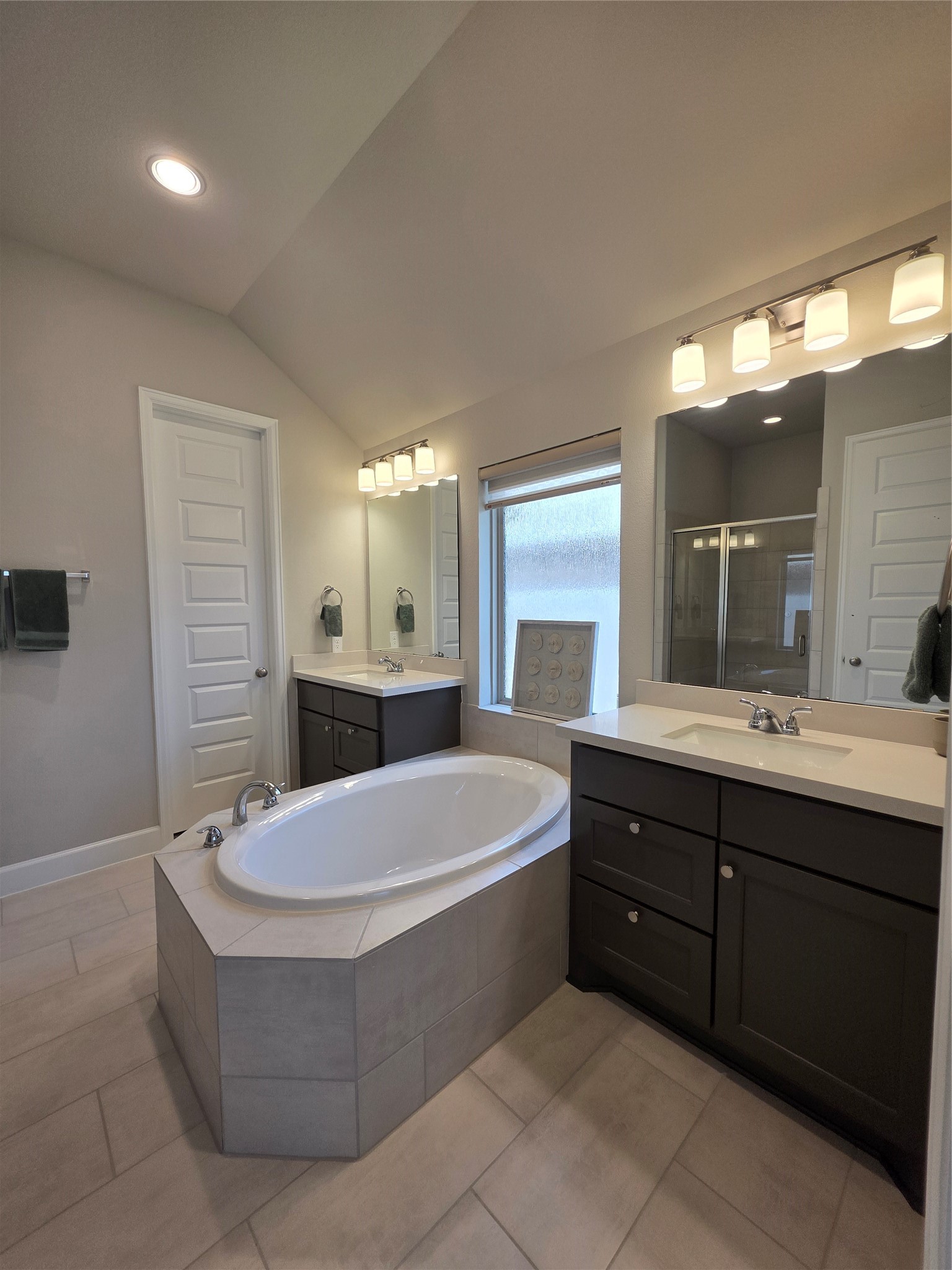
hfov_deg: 89.9
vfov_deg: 106.2
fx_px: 477
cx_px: 476
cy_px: 635
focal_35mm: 13
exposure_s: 1/120
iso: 64
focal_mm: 2.2
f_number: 1.9
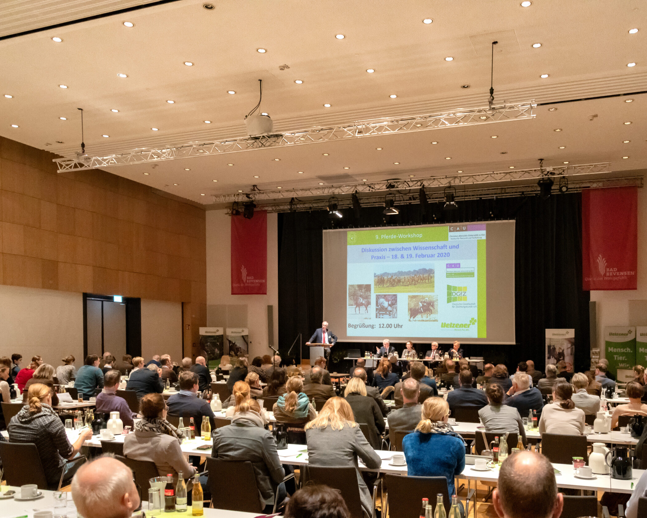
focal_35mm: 31
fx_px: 594
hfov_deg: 56.8
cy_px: 263
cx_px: 380
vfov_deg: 47.1
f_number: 3.5
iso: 6400
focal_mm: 18
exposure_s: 1/160
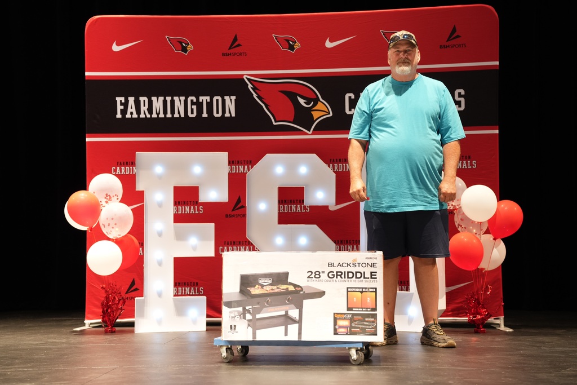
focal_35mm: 76
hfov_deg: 26.6
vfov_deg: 18.0
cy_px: 192
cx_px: 288
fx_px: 1218
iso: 1250
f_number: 3.5
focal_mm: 76
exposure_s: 1/80
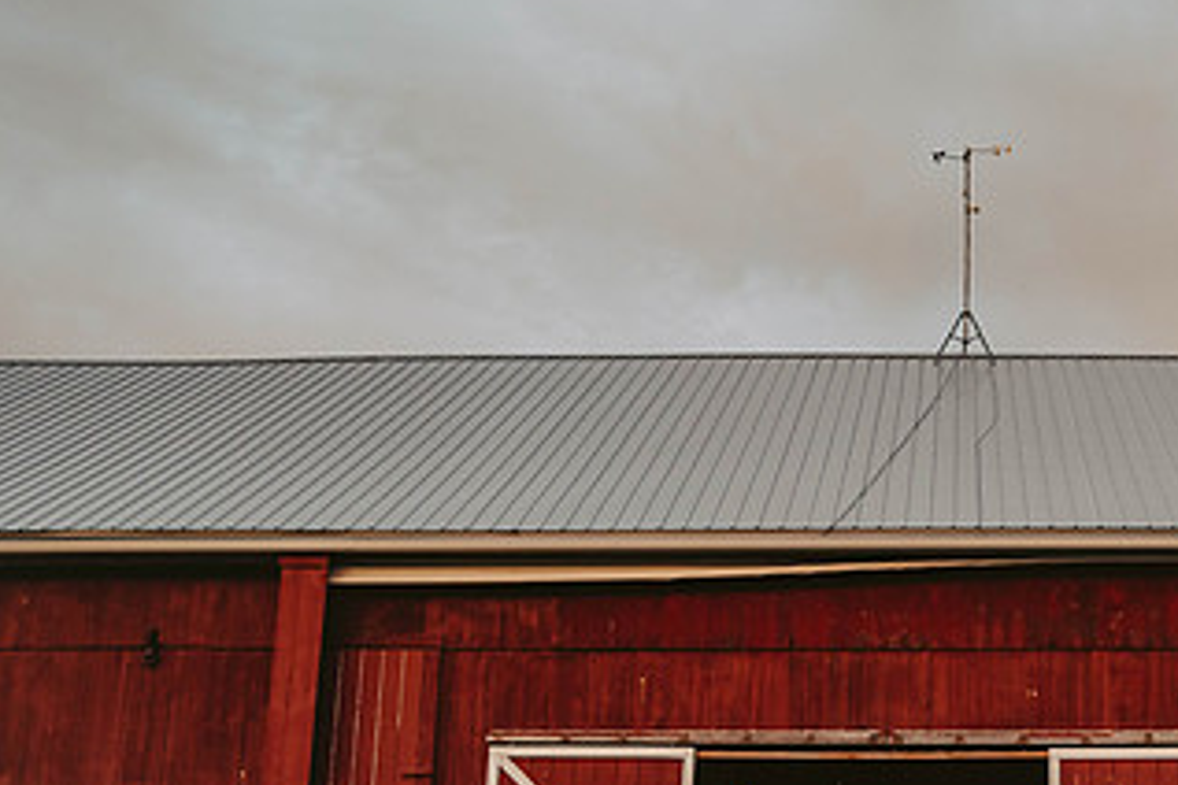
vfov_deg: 26.0
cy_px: 639
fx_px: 1669
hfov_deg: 37.2
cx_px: 974
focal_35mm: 51
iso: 800
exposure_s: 1/200
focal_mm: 28
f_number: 6.3
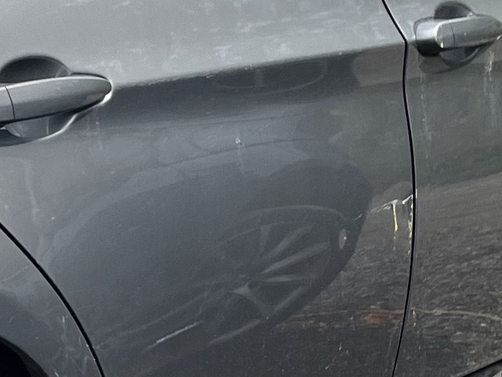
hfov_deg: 12.4
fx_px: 2074
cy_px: 417
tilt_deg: -13.8
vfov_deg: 10.3
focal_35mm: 143
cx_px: -441
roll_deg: +3.0
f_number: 1.6
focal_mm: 5.1
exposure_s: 1/2062
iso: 50
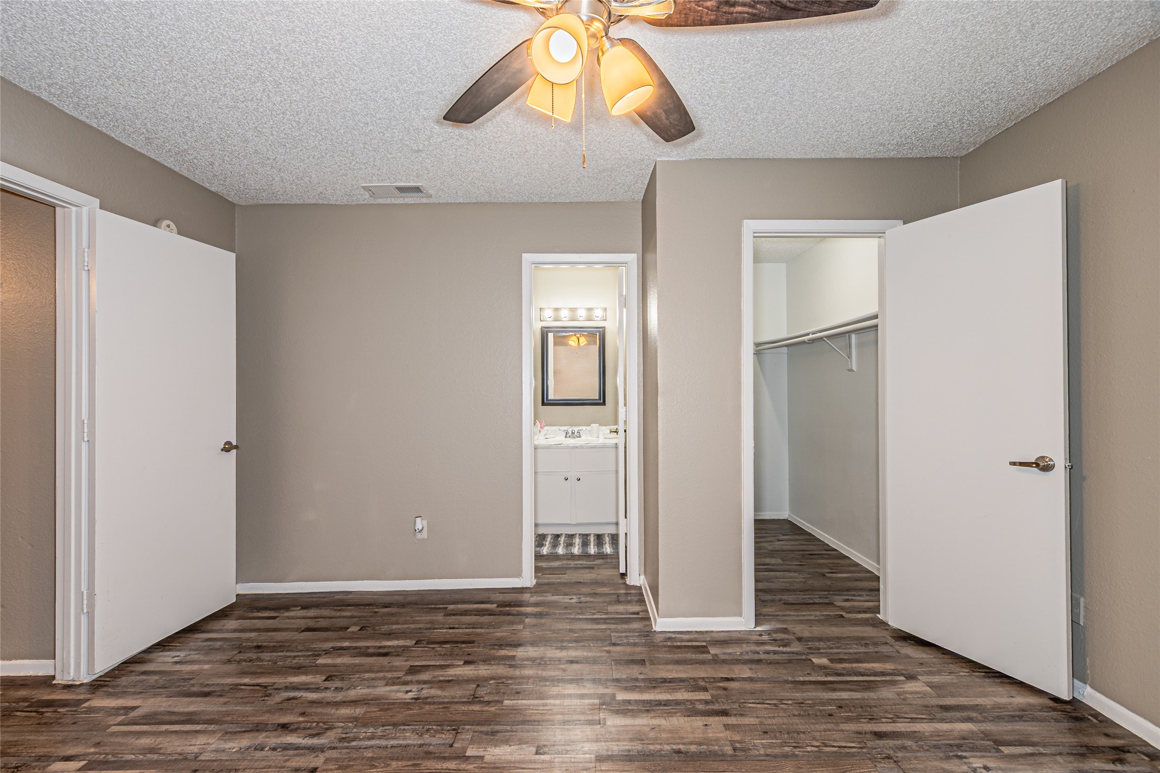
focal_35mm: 15
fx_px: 483
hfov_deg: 100.4
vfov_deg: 77.3
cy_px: 386
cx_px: 580
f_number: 8
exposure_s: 1/80
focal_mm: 10
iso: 100
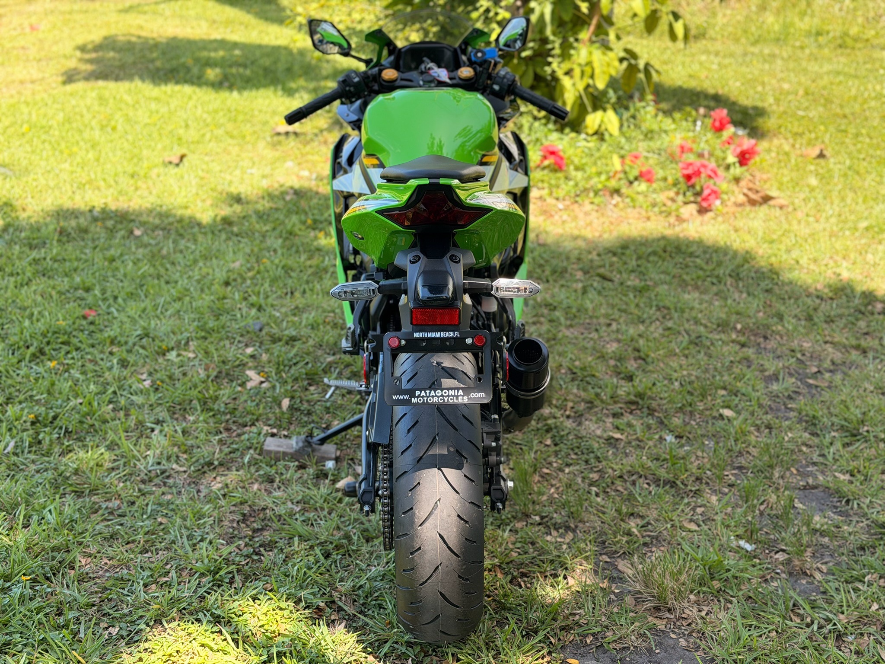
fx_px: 1227
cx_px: 442
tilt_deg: -21.8
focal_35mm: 48
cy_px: 332
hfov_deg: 39.7
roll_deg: -3.6
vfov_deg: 30.3
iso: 64
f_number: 1.78
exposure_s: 1/810
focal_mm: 6.76
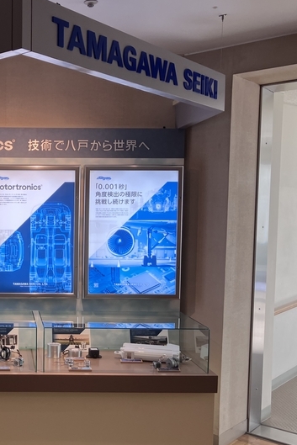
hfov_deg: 29.0
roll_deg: +0.4
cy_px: 245
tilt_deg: -3.3
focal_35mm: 44
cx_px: 17
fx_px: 544
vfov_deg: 44.4
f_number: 1.8
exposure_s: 1/100
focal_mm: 3.99
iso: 32
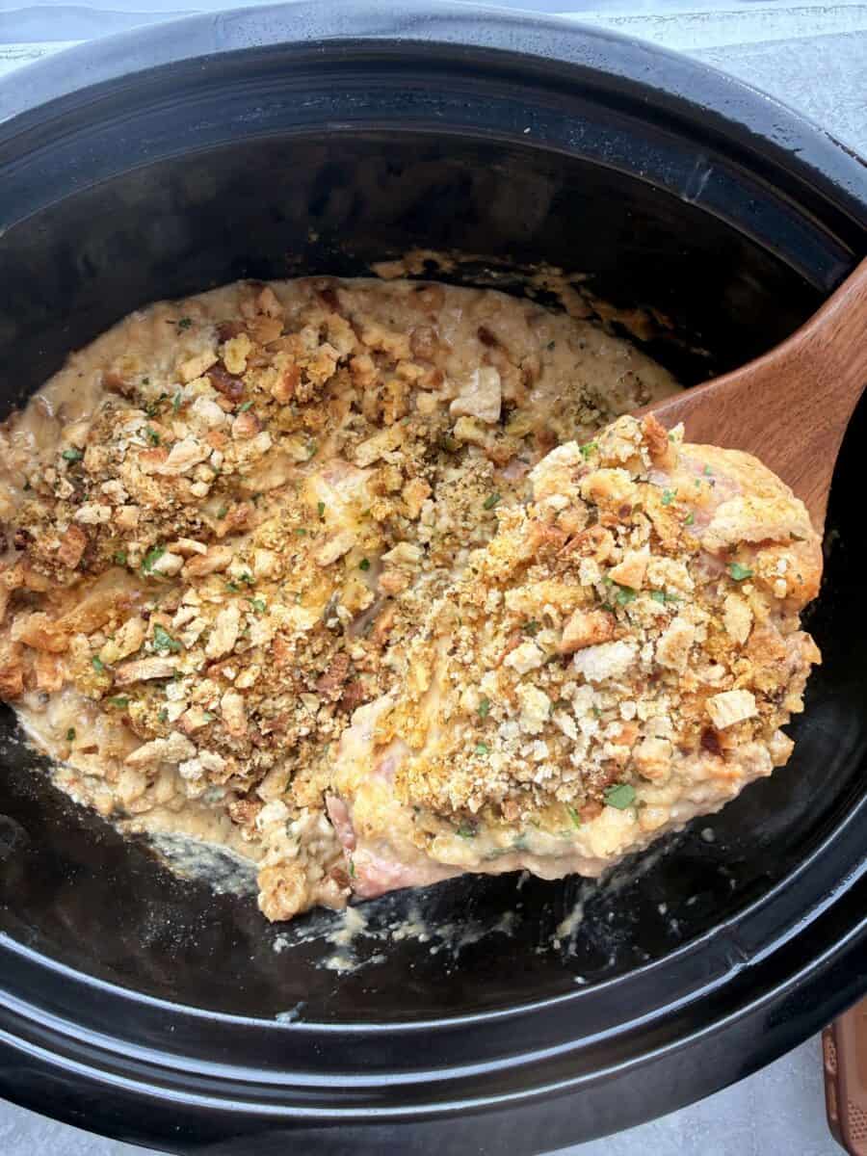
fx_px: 801
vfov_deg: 71.6
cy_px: 578
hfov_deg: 56.8
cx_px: 434
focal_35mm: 24
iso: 40
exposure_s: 1/129
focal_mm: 2.22
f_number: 2.2
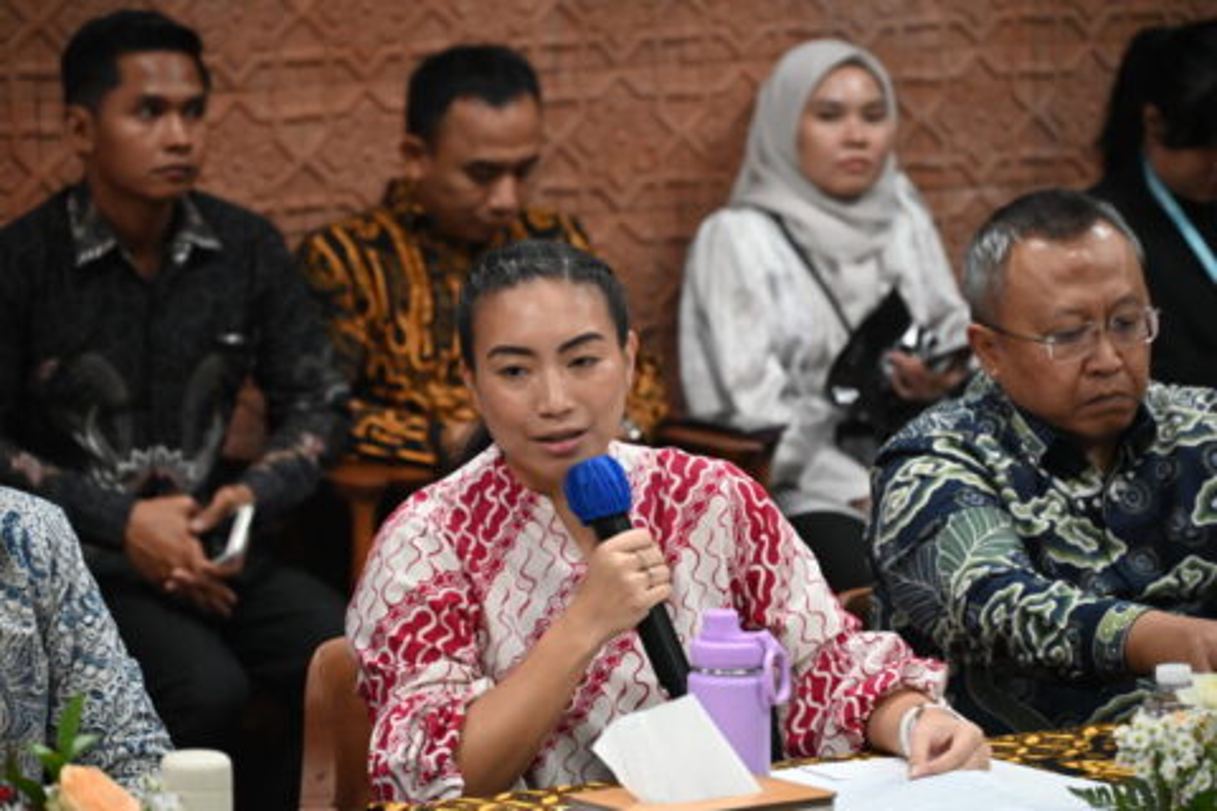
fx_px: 6761
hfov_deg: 10.3
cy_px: 406
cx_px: 608
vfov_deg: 6.9
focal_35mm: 200
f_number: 6.3
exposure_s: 1/125
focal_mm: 200
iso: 8000
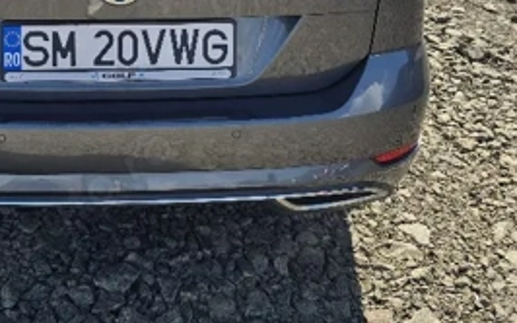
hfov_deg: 36.2
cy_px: -64
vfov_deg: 21.8
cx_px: 140
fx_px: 775
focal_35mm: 55
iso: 12
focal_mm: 6.3
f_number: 1.7
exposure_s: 1/833
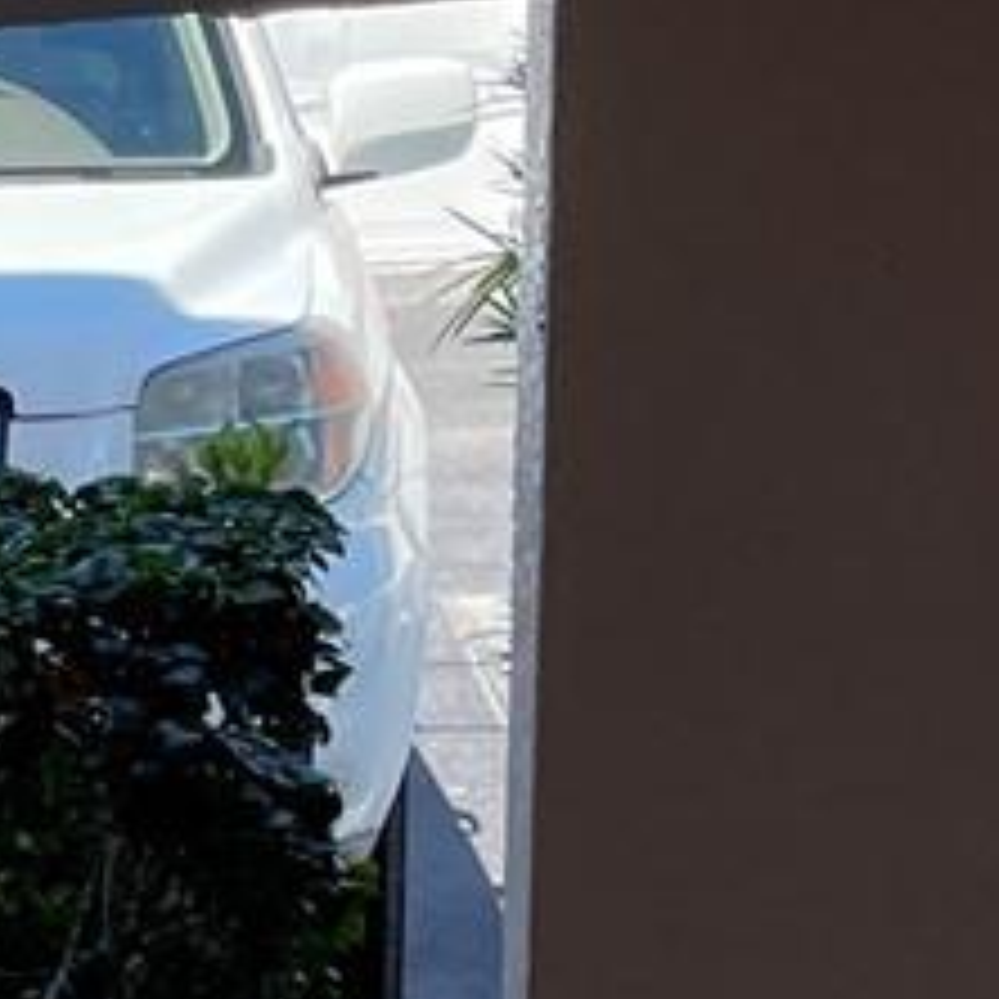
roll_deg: +4.4
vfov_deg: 10.4
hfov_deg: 8.7
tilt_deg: -11.1
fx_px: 5420
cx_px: -1976
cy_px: 1035
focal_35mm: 166
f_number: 1.6
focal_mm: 4.2
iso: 32
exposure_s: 1/1350
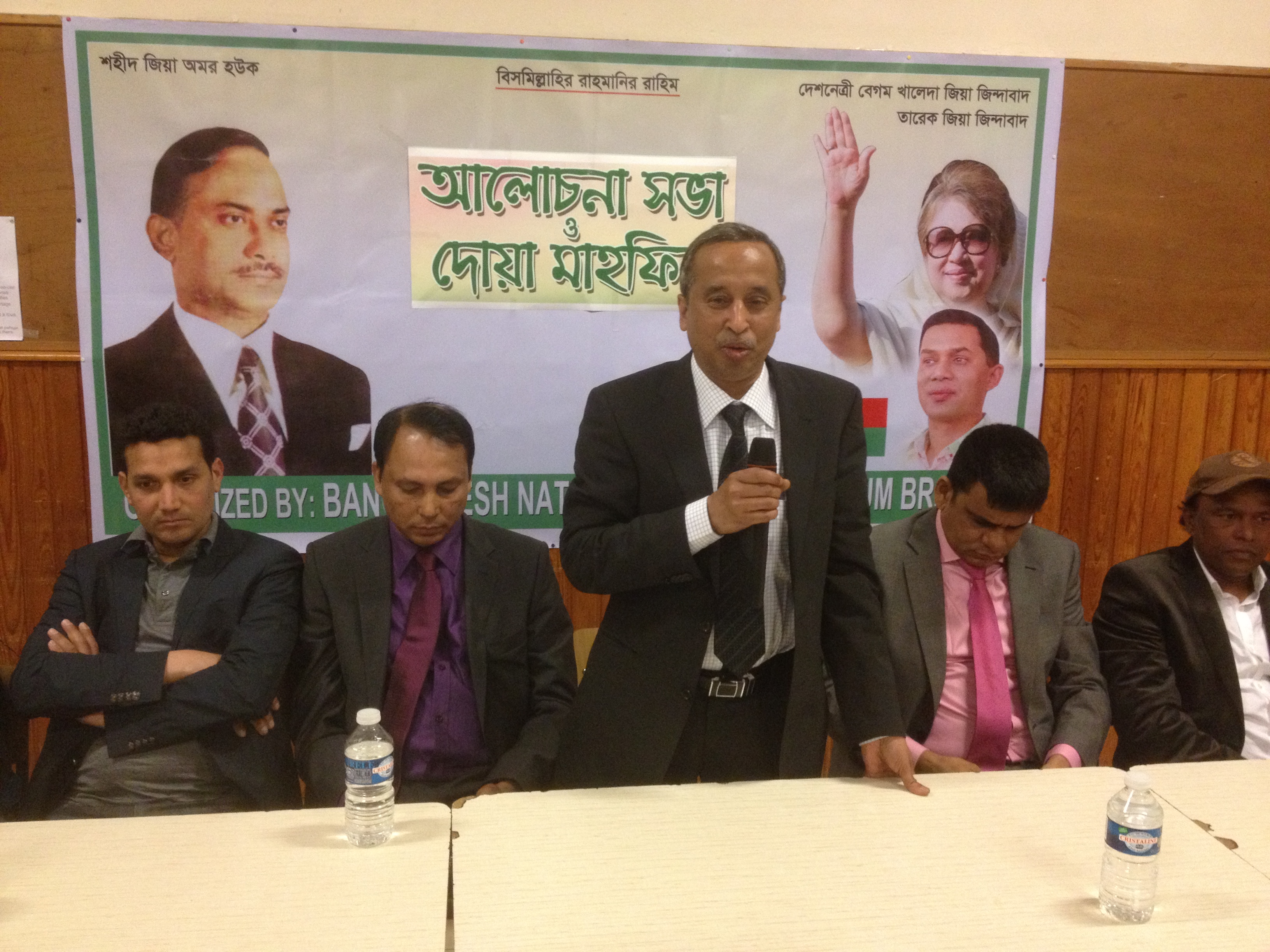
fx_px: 1284
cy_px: 476
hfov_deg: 52.6
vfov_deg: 40.7
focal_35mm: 35
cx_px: 635
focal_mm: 4.28
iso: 320
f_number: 2.4
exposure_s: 1/20
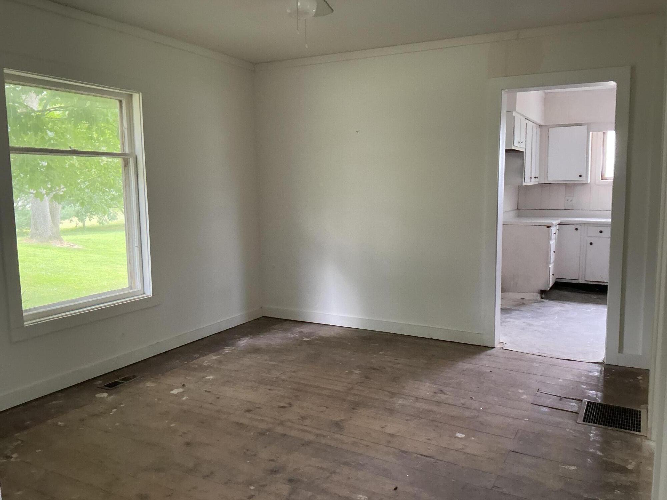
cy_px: 250
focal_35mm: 29
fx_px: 559
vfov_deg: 48.2
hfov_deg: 61.7
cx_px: 334
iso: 160
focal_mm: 3
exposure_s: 1/60
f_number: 1.8
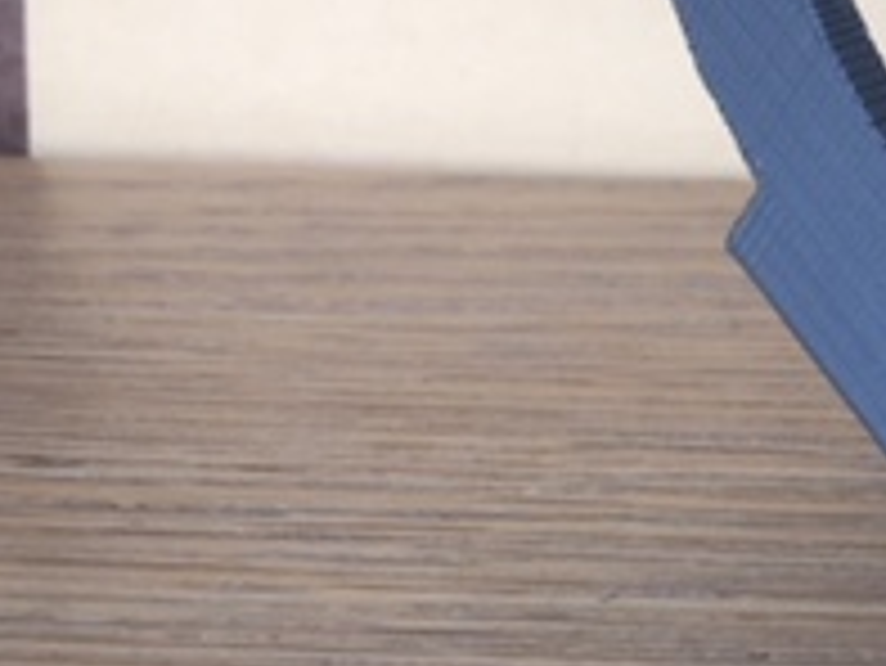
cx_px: 1250
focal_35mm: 94
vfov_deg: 15.6
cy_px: 108
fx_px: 2407
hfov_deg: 18.8
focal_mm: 4.15
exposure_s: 1/50
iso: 32
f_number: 2.2
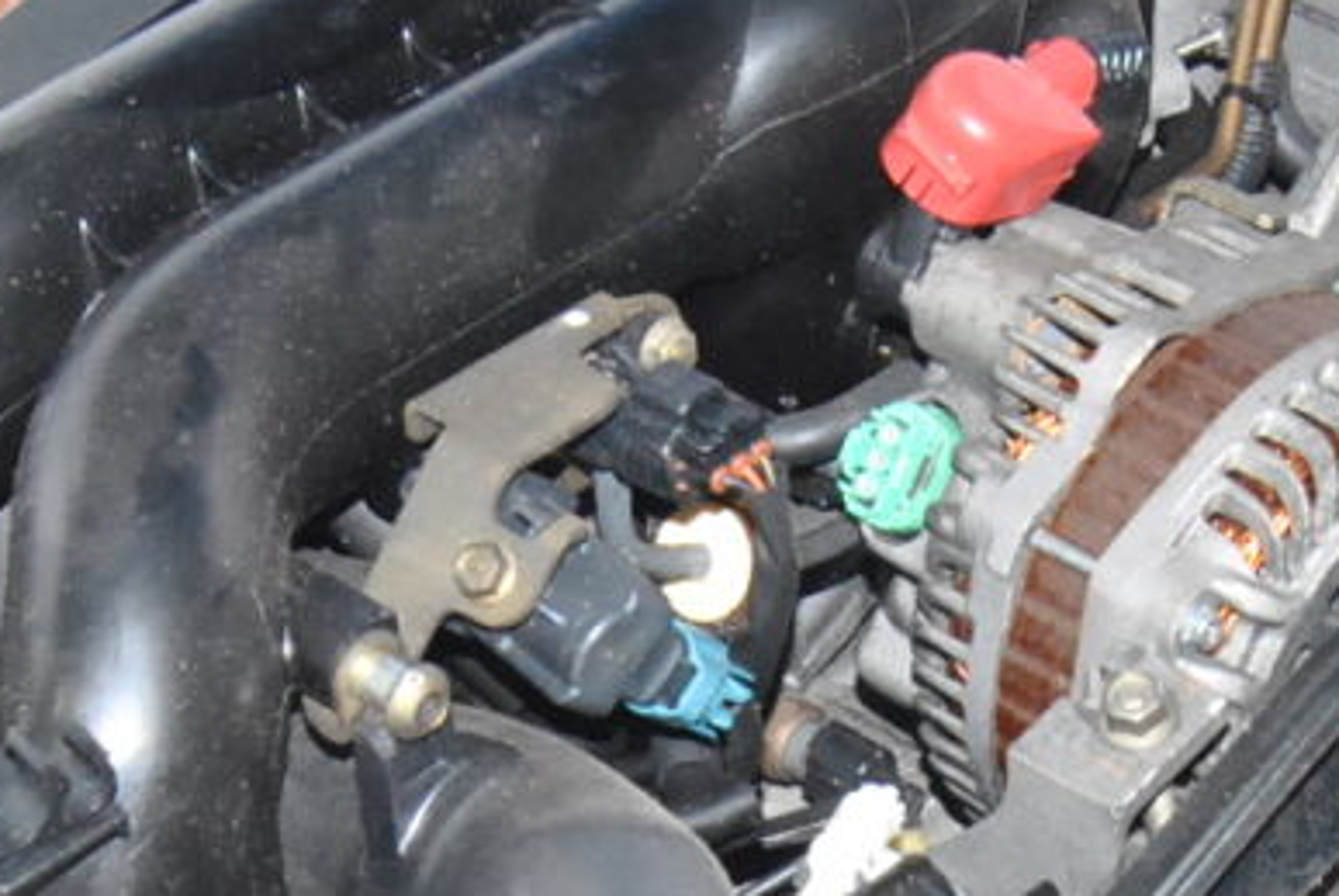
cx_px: 778
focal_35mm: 149
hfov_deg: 13.8
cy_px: 1095
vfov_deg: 9.1
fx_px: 5548
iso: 800
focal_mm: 24
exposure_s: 1/200
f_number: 9
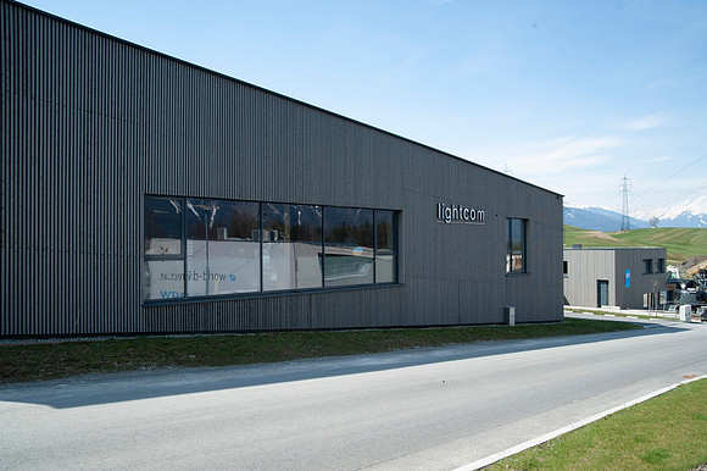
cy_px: 236
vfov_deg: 46.4
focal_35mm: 28
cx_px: 354
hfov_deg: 65.5
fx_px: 550
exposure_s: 1/250
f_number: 11
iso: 200
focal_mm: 28
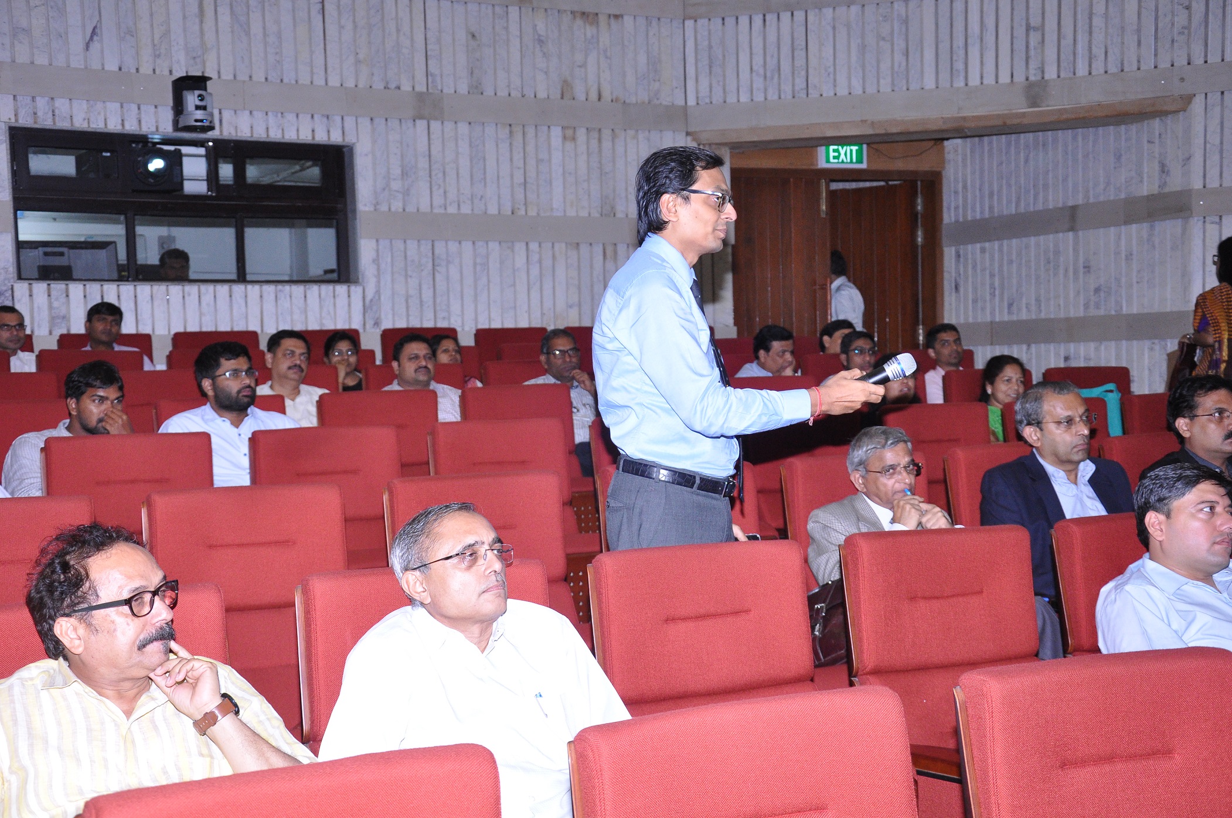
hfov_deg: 37.9
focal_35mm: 52
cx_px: 616
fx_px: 1794
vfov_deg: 25.7
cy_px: 409
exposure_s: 1/125
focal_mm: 35
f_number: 5.6
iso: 1250
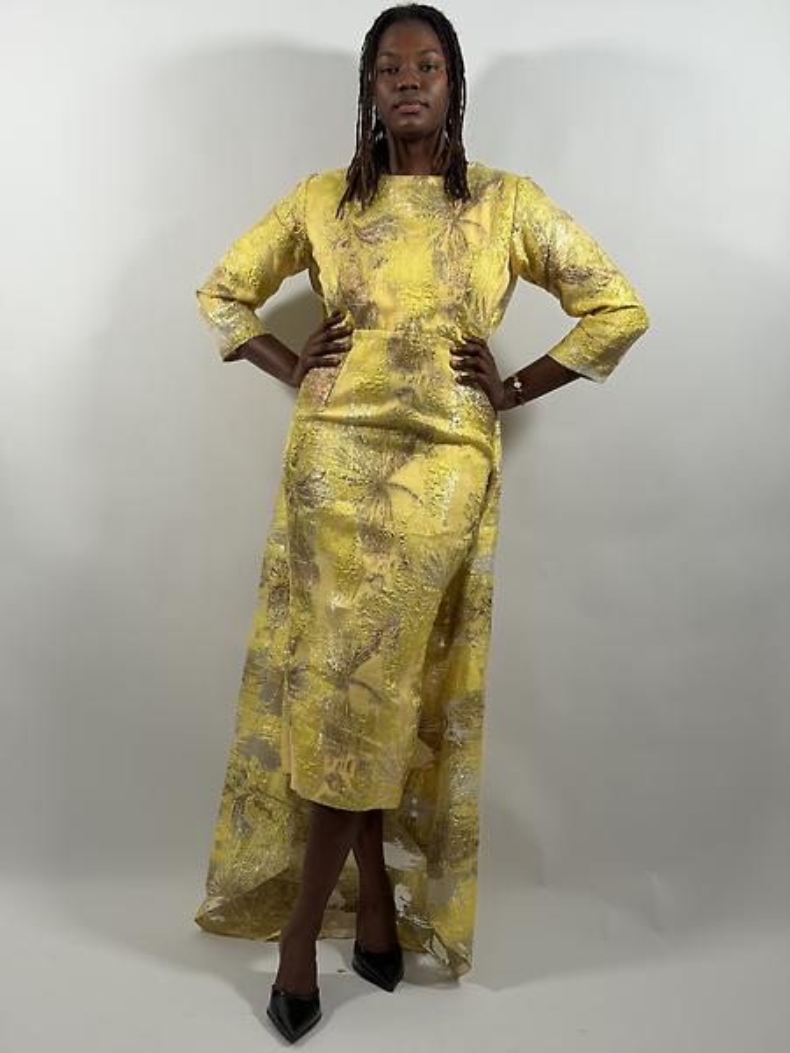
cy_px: 526
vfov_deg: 39.7
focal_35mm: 48
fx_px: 1461
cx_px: 395
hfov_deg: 30.3
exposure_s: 1/100
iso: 50
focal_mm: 6.76
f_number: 1.78
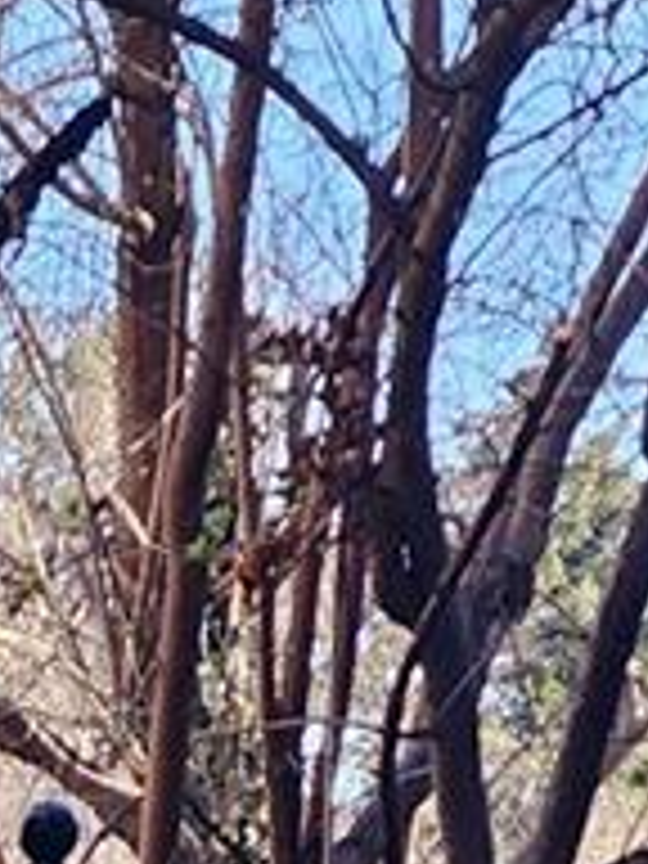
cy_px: 1958
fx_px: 3594
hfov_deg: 9.8
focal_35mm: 144
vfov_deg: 11.7
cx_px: -472
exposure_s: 1/180
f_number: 1.8
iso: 64
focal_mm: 6.4
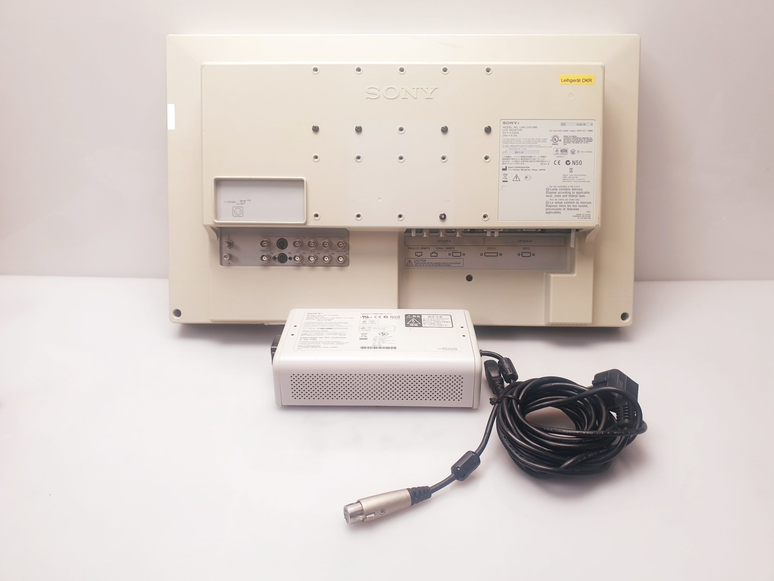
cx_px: 387
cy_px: 290
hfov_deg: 67.3
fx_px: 581
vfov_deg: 53.1
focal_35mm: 26
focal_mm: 4.3
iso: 64
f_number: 2.4
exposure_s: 1/50
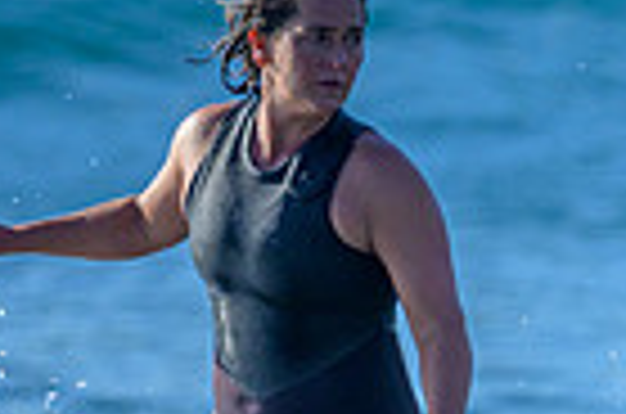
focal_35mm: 3348
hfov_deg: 0.6
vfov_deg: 0.4
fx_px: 58085
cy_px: 646
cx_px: 743
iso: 450
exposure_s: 1/2000
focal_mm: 800
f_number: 6.3
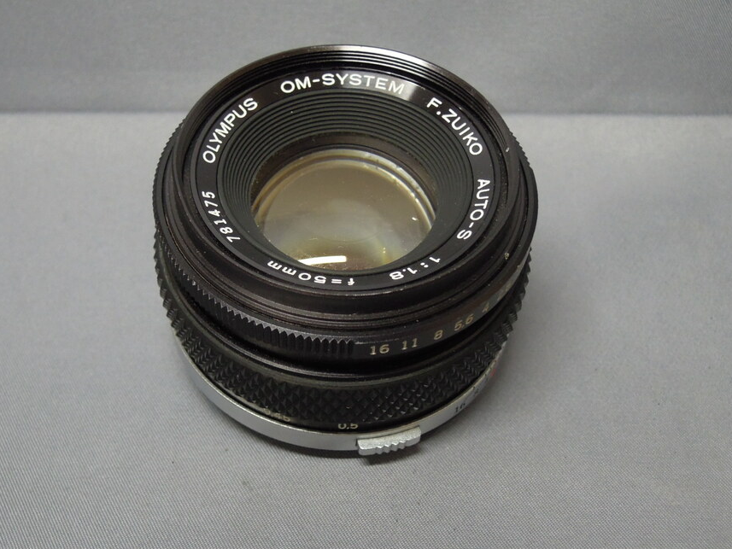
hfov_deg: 38.8
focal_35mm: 49
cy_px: 261
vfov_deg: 29.7
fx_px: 1036
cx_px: 304
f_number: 2.5
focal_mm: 6.3
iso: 320
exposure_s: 1/80
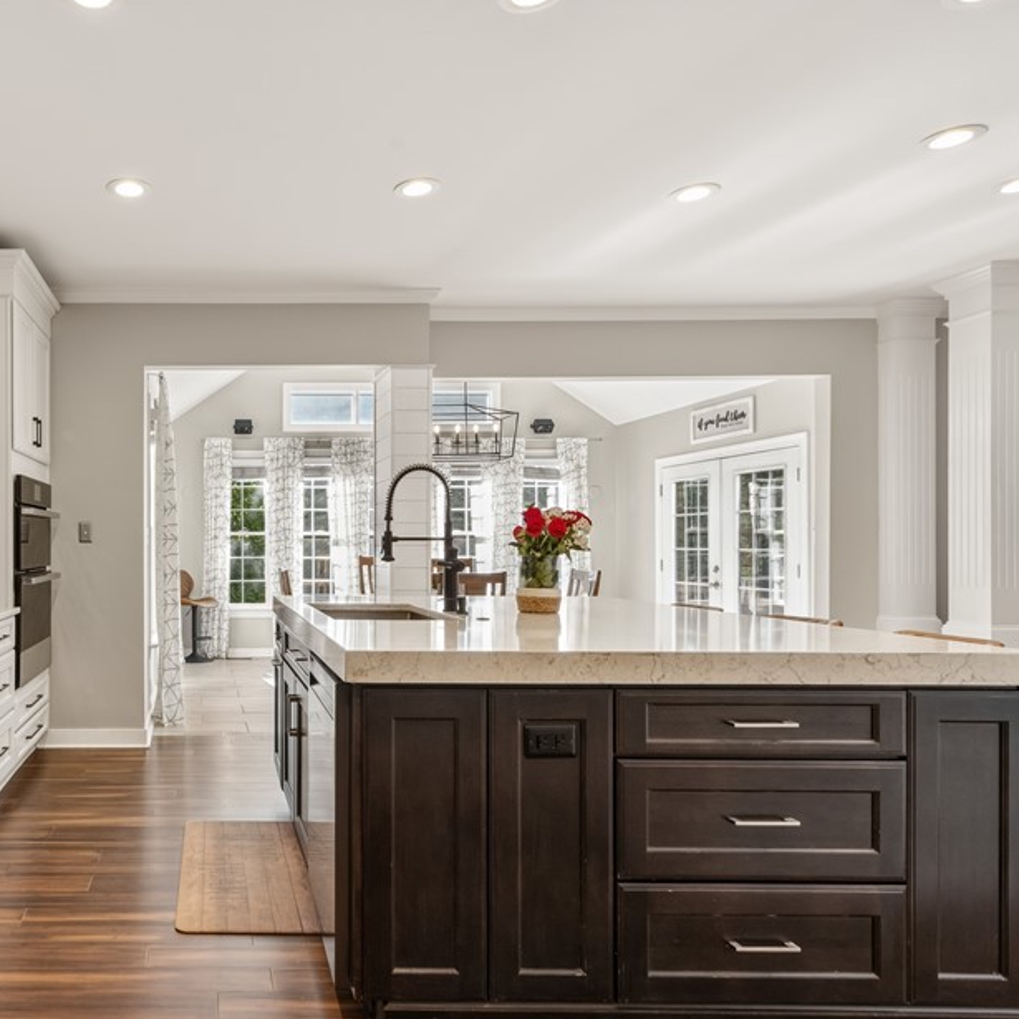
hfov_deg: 59.9
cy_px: 586
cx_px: 206
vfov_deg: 64.7
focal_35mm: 24
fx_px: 799
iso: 1250
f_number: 9
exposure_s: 1/10
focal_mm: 16
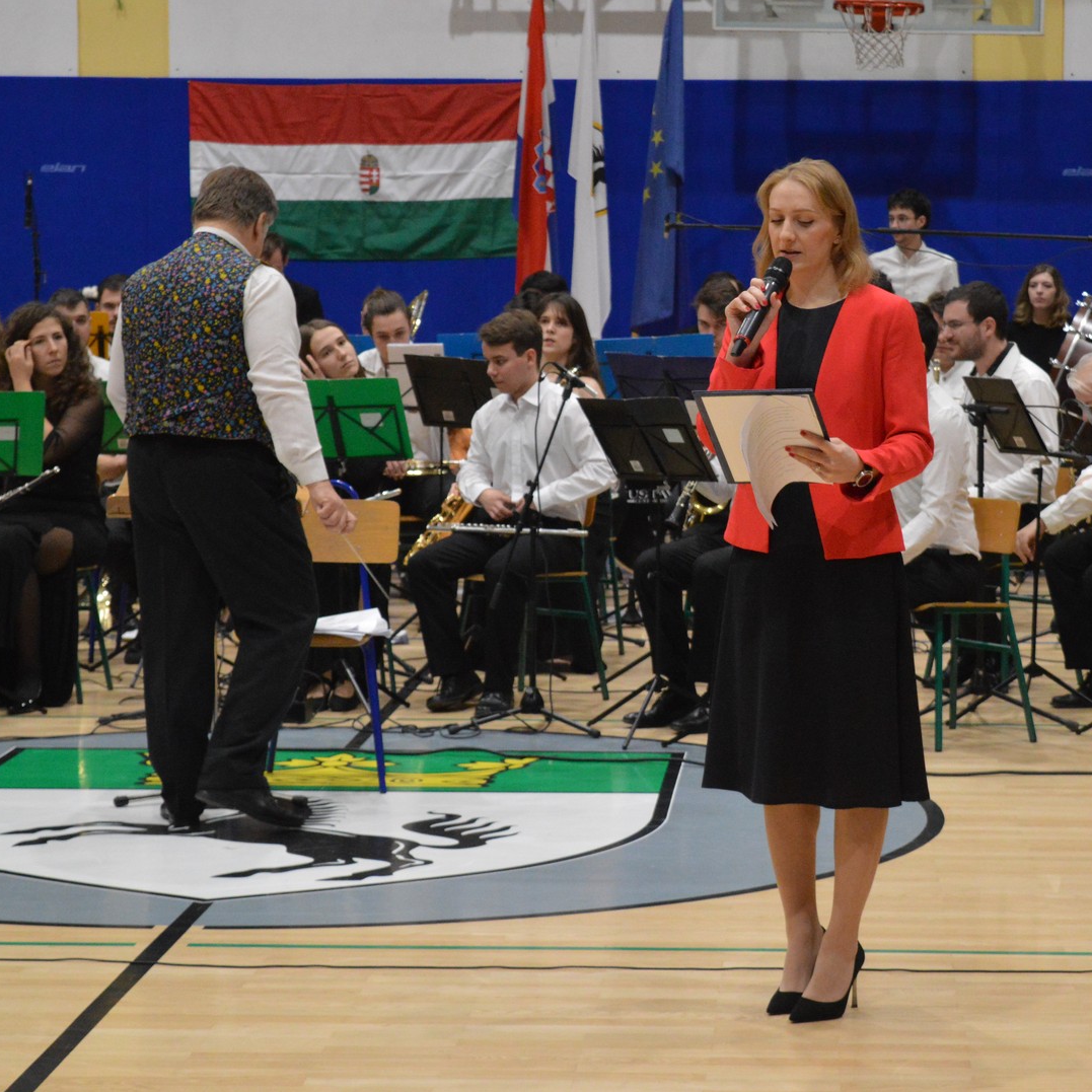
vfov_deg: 16.5
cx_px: 748
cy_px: 547
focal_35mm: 106
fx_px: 3770
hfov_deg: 16.4
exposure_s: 1/160
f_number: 6.3
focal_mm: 55
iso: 3200
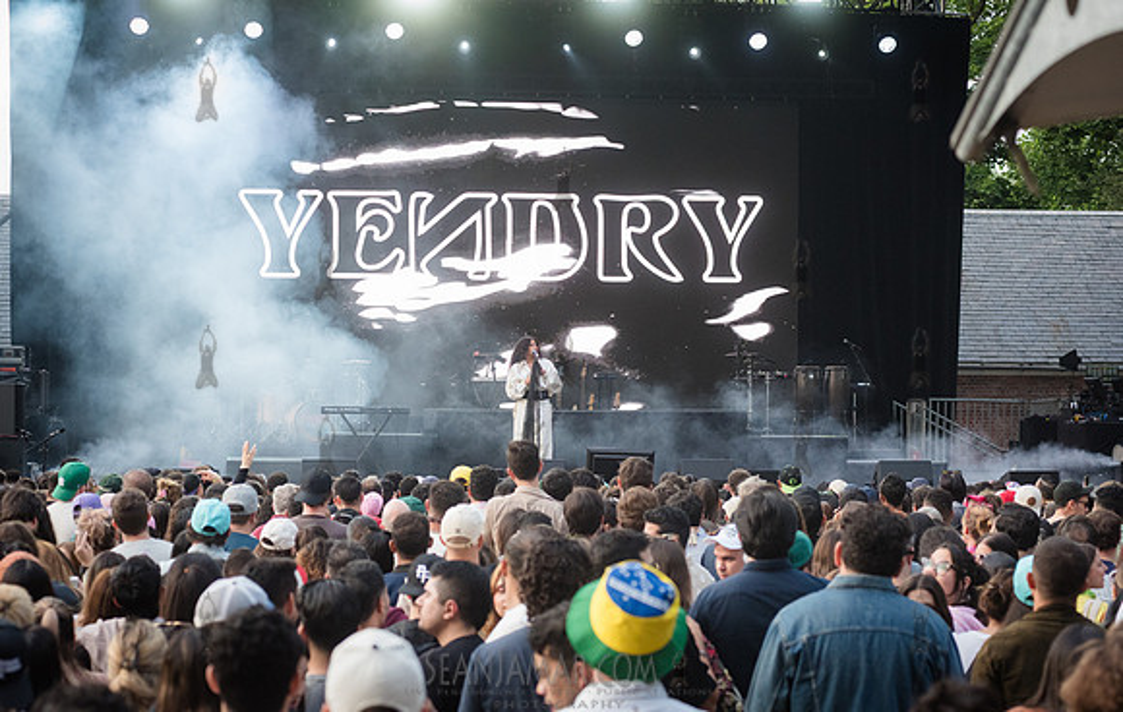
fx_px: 2531
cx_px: 559
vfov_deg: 16.0
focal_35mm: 82
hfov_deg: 25.0
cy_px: 373
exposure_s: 1/640
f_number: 5
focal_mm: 80
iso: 2500
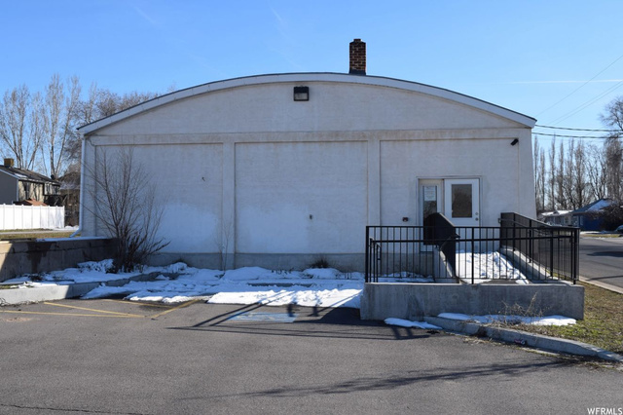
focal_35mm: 40
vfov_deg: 33.0
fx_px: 700
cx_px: 312
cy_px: 208
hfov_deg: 47.9
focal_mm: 27
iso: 200
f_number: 10
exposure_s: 1/400
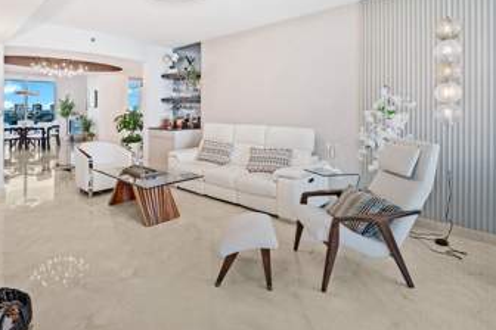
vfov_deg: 60.5
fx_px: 276
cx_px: 205
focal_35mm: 20
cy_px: 110
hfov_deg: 83.2
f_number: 2.8
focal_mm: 14
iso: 125
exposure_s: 1/13
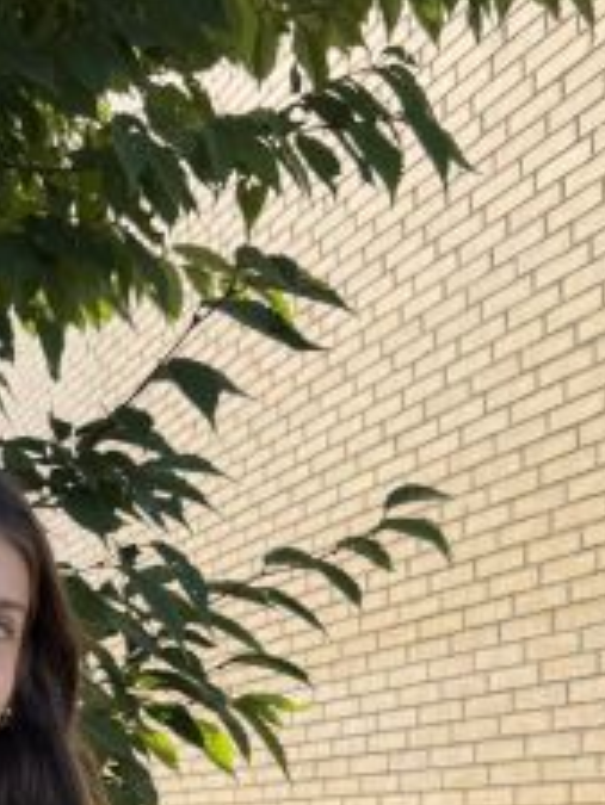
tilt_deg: -2.6
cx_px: -57
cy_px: 891
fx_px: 1490
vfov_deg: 27.6
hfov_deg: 21.8
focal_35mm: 64
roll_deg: +1.0
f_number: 1.78
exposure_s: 1/1314
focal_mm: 6.76
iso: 80
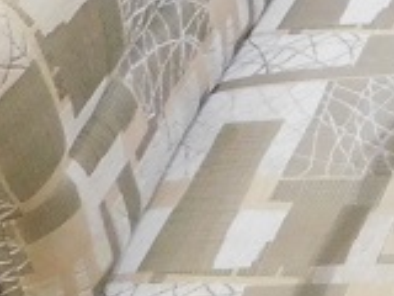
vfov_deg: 9.8
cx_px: 1010
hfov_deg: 11.0
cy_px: -222
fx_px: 1639
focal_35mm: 144
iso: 400
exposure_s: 1/30
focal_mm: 4
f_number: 3
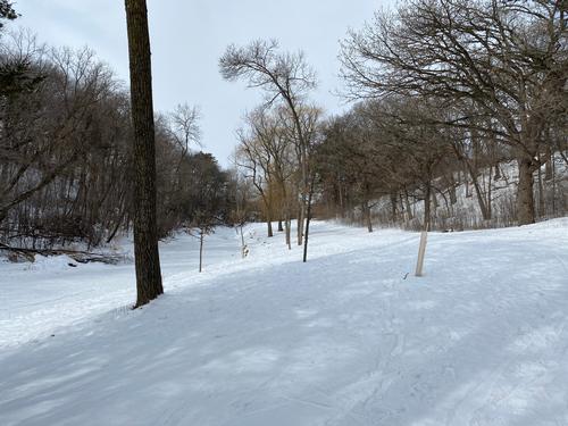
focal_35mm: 26
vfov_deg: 53.1
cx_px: 284
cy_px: 213
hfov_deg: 67.3
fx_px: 427
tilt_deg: +1.1
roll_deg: -2.4
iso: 32
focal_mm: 4.25
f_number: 1.8
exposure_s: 1/5236
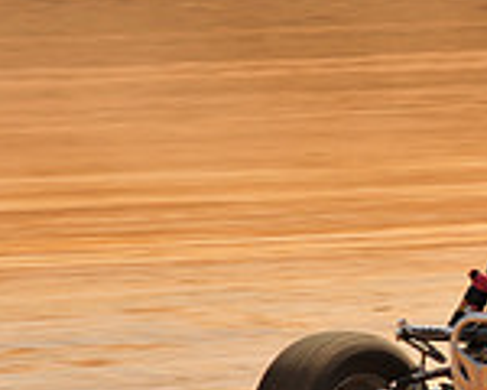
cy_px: 218
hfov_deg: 3.7
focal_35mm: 527
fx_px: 7596
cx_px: 779
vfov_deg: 2.9
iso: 200
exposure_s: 1/400
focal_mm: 145
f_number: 10
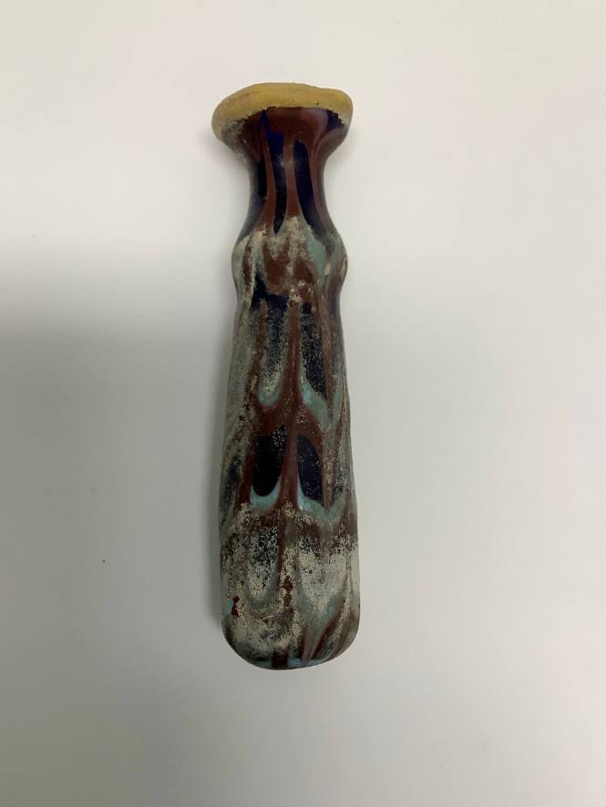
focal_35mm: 31
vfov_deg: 58.3
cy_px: 404
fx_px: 723
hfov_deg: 45.5
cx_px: 303
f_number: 2.4
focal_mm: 3.3
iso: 50
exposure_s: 1/60
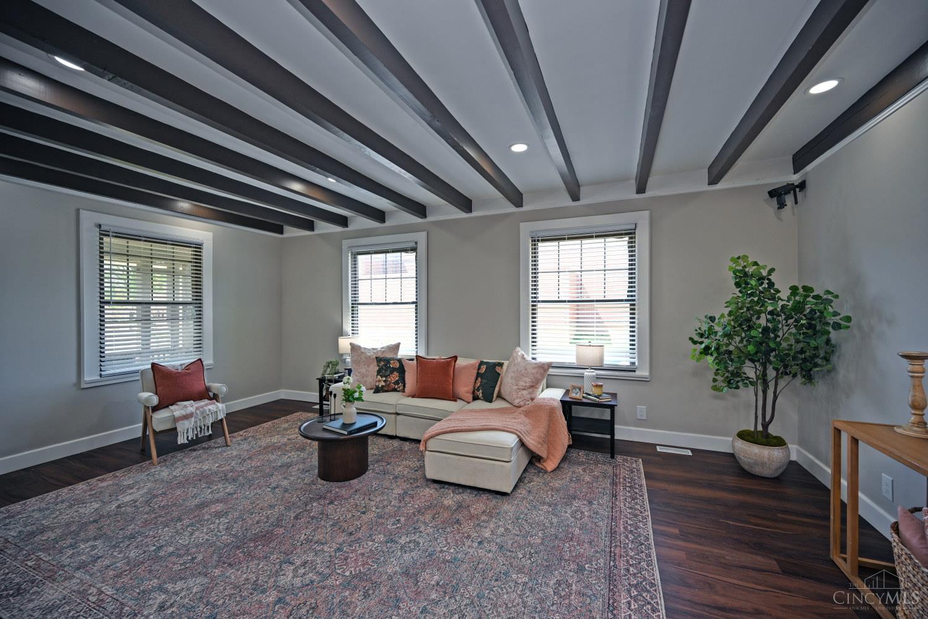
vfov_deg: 81.2
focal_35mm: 14
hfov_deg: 104.3
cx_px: 464
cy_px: 310
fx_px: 361
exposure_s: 1/80
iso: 200
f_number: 4.5
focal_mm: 14
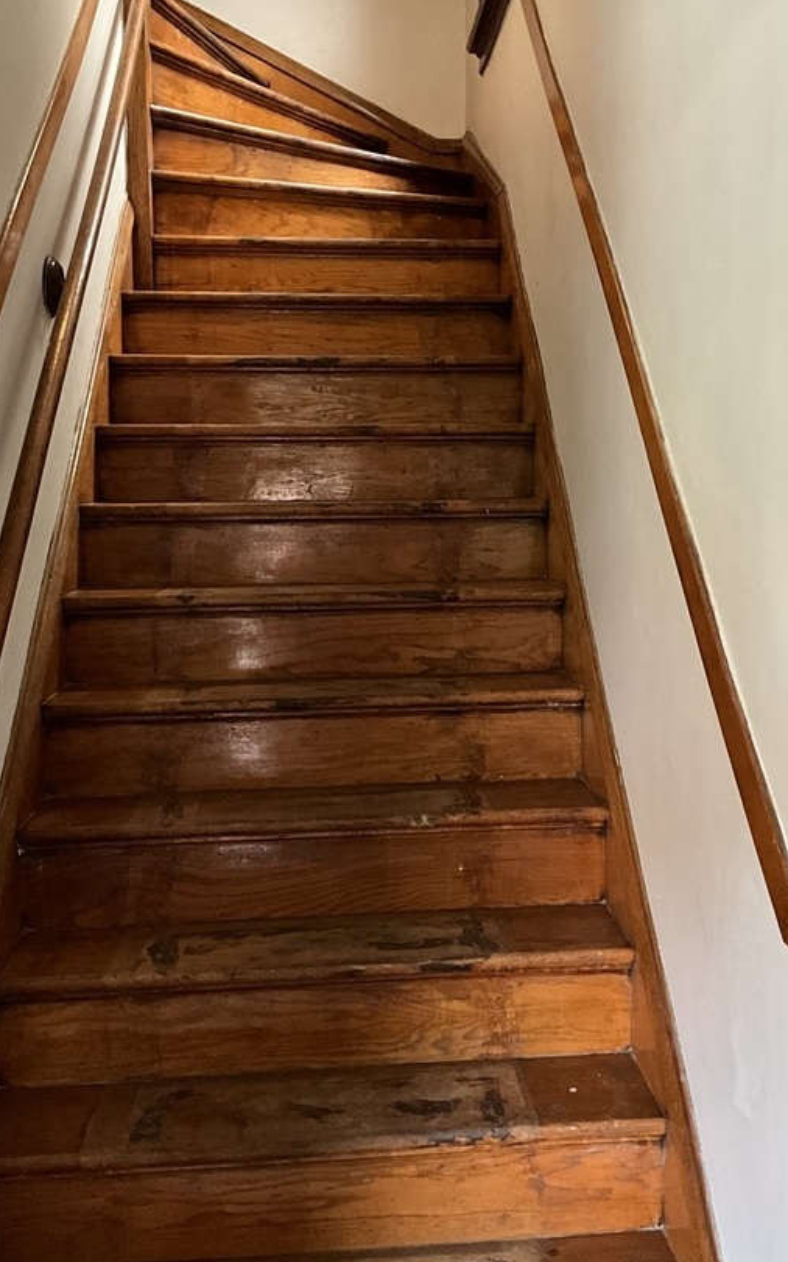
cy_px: 587
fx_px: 1409
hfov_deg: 31.1
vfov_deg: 48.2
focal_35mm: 41
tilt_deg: -5.2
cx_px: 498
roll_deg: +1.0
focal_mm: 3
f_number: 1.8
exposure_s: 1/46
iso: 320
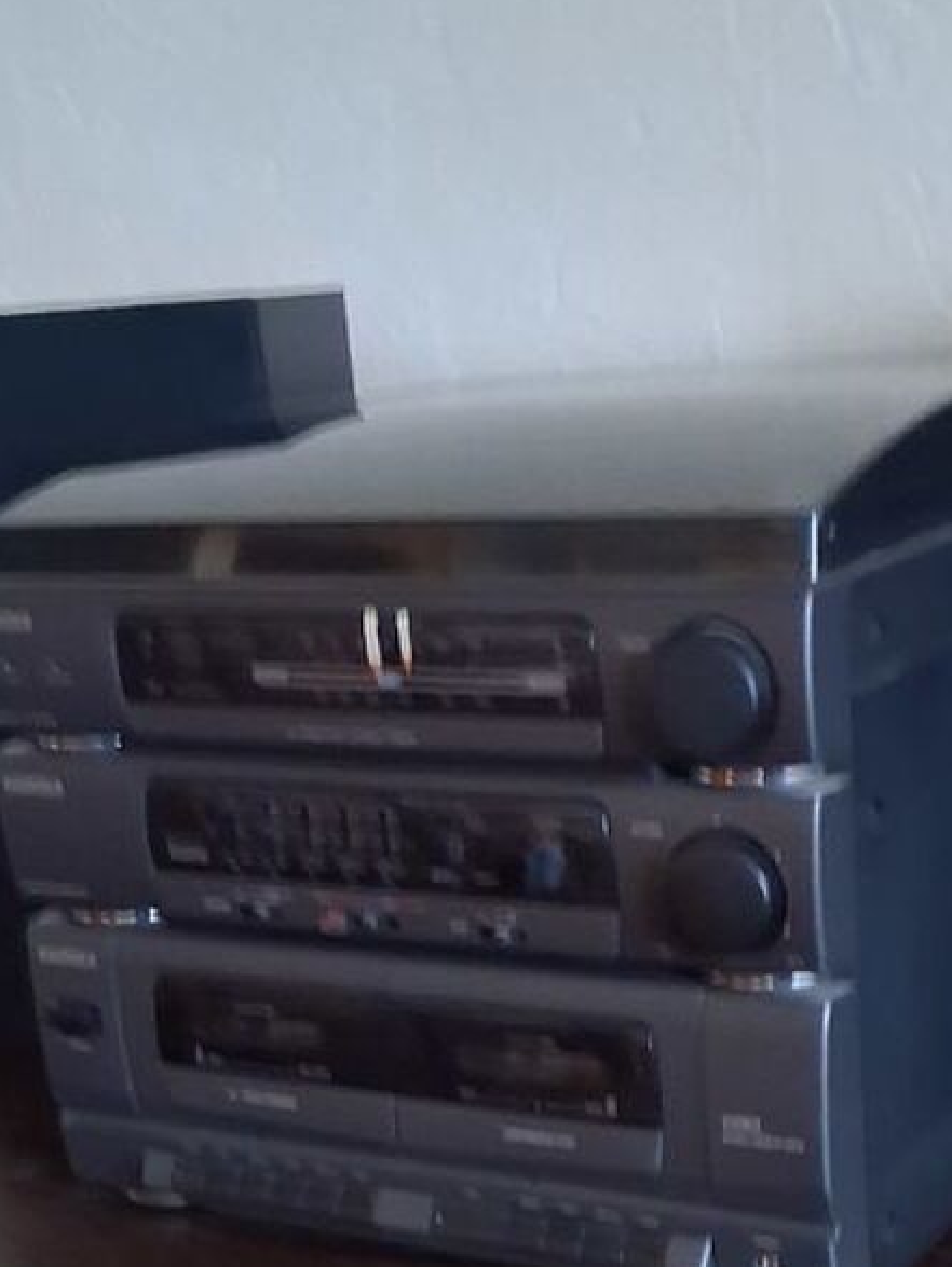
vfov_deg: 30.7
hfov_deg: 24.7
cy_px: 1216
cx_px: 628
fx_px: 2161
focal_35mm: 59
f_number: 1.8
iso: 1000
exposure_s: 1/13
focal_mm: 3.98
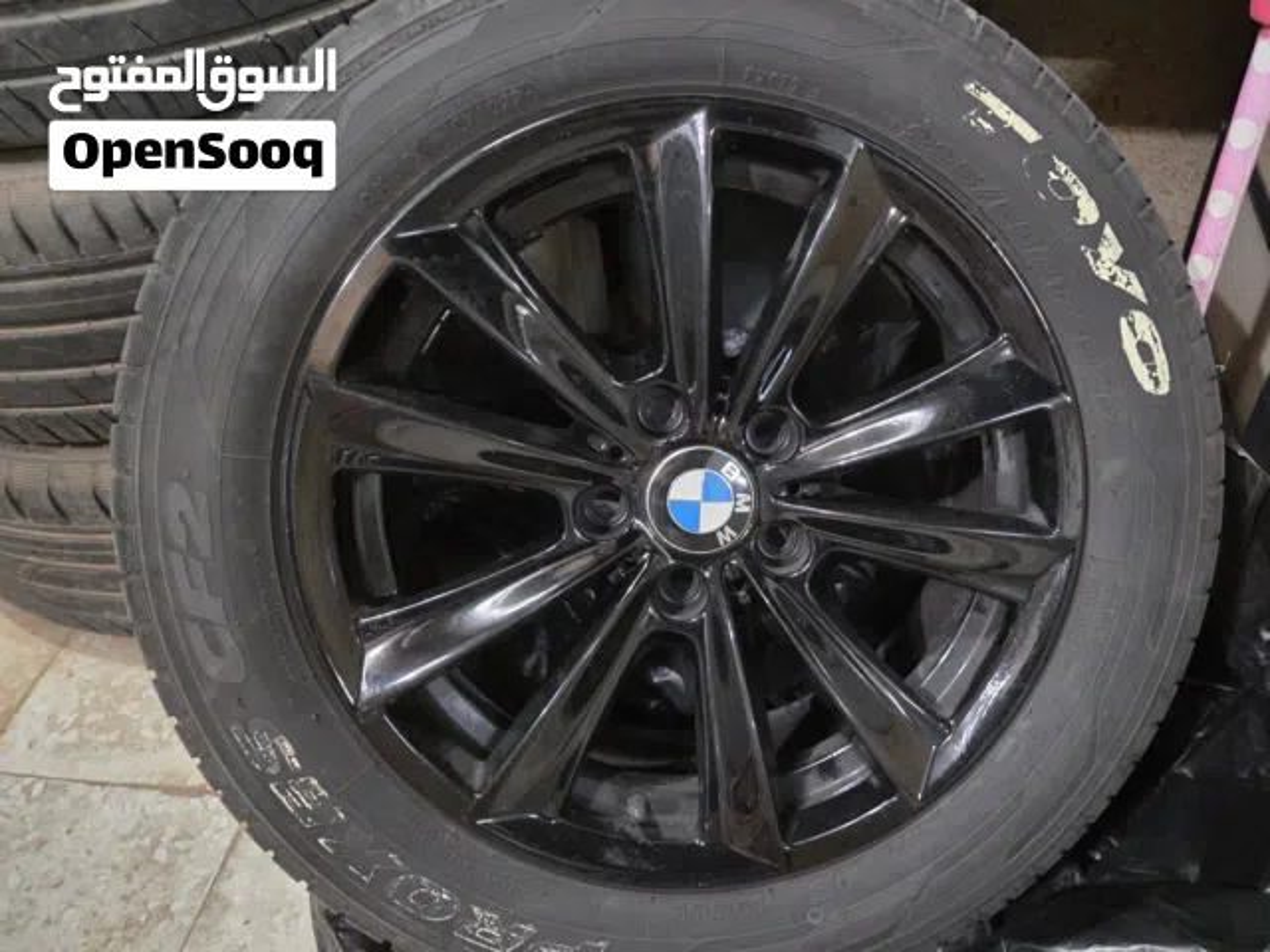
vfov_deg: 58.9
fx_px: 844
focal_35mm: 23
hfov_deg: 73.9
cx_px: 635
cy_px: 476
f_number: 1.8
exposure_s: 1/20
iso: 1600
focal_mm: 5.4
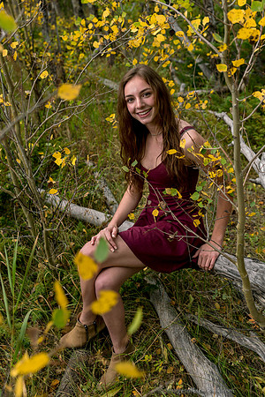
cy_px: 198
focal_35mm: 35
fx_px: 386
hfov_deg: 37.9
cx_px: 132
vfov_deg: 54.4
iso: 100
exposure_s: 1/125
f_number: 3.5
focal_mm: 35
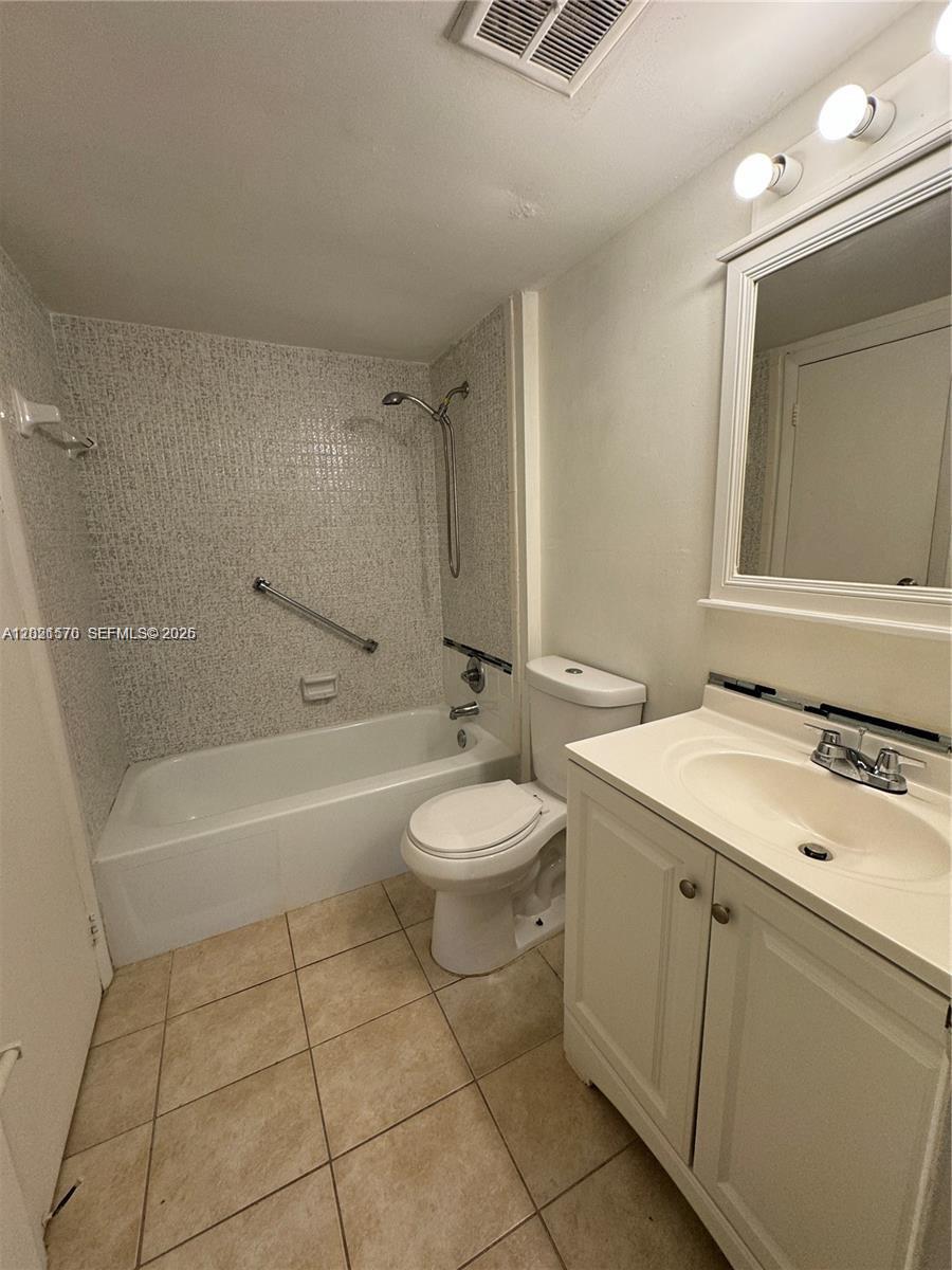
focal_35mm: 14
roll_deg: +0.9
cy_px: 635
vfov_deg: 102.1
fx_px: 513
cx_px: 476
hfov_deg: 85.7
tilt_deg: -12.8
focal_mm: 2.22
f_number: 2.2
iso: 100
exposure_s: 1/120
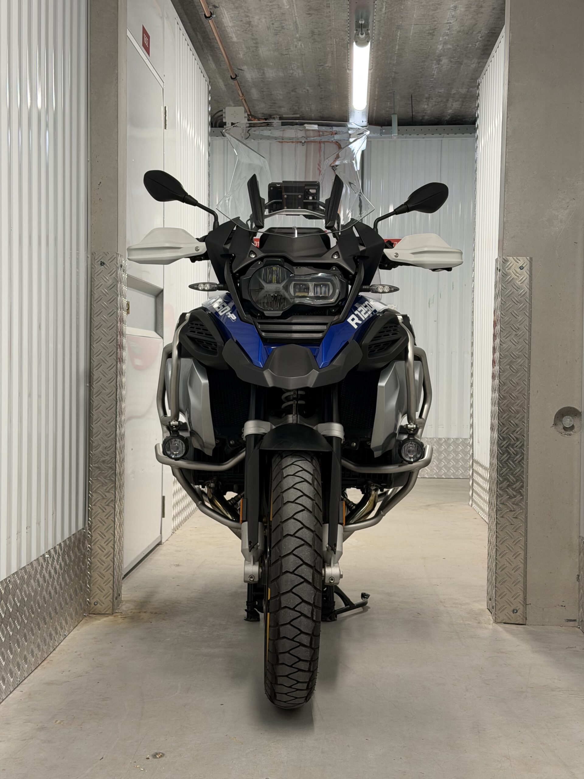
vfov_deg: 39.7
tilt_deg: -2.0
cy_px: 390
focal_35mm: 48
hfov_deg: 30.3
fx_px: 1080
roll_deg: -1.4
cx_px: 292
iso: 100
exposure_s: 1/50
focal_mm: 6.76
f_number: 1.78
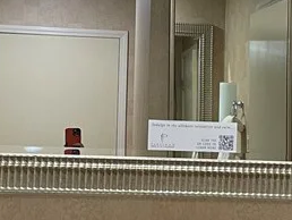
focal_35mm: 103
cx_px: 172
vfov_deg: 14.4
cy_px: 112
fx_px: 870
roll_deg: -0.6
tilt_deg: +2.4
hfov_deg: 19.0
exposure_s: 1/60
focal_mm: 4.2
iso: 160
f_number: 1.6
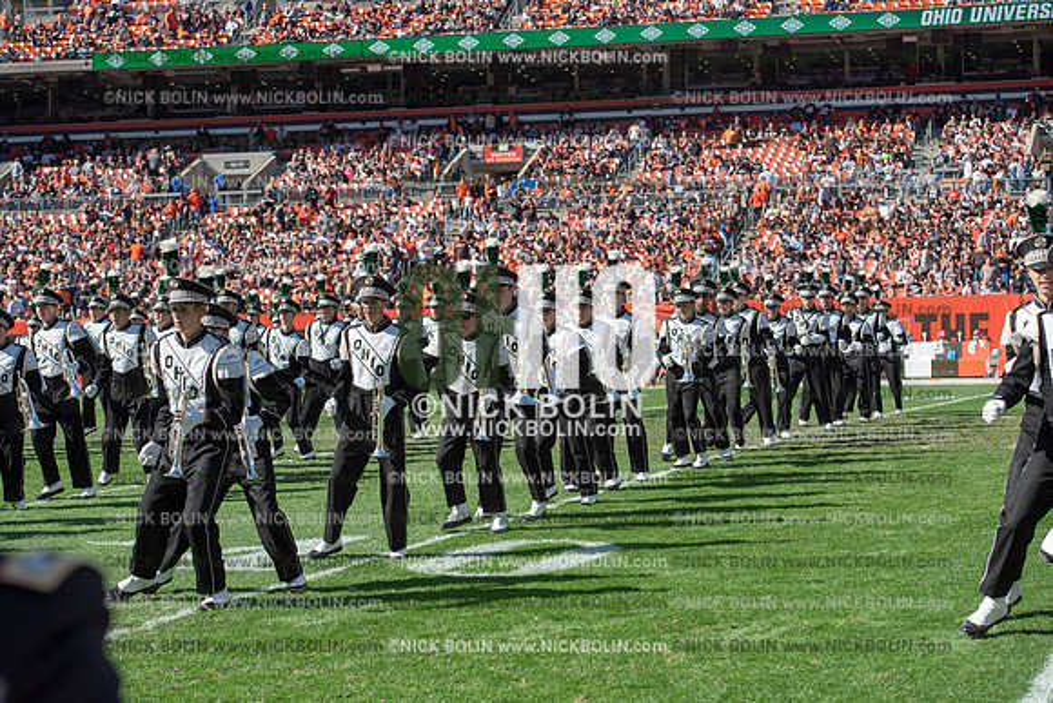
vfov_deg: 19.5
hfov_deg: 28.8
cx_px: 526
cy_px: 352
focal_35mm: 70
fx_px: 2048
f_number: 5
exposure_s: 1/2000
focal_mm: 70
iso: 400
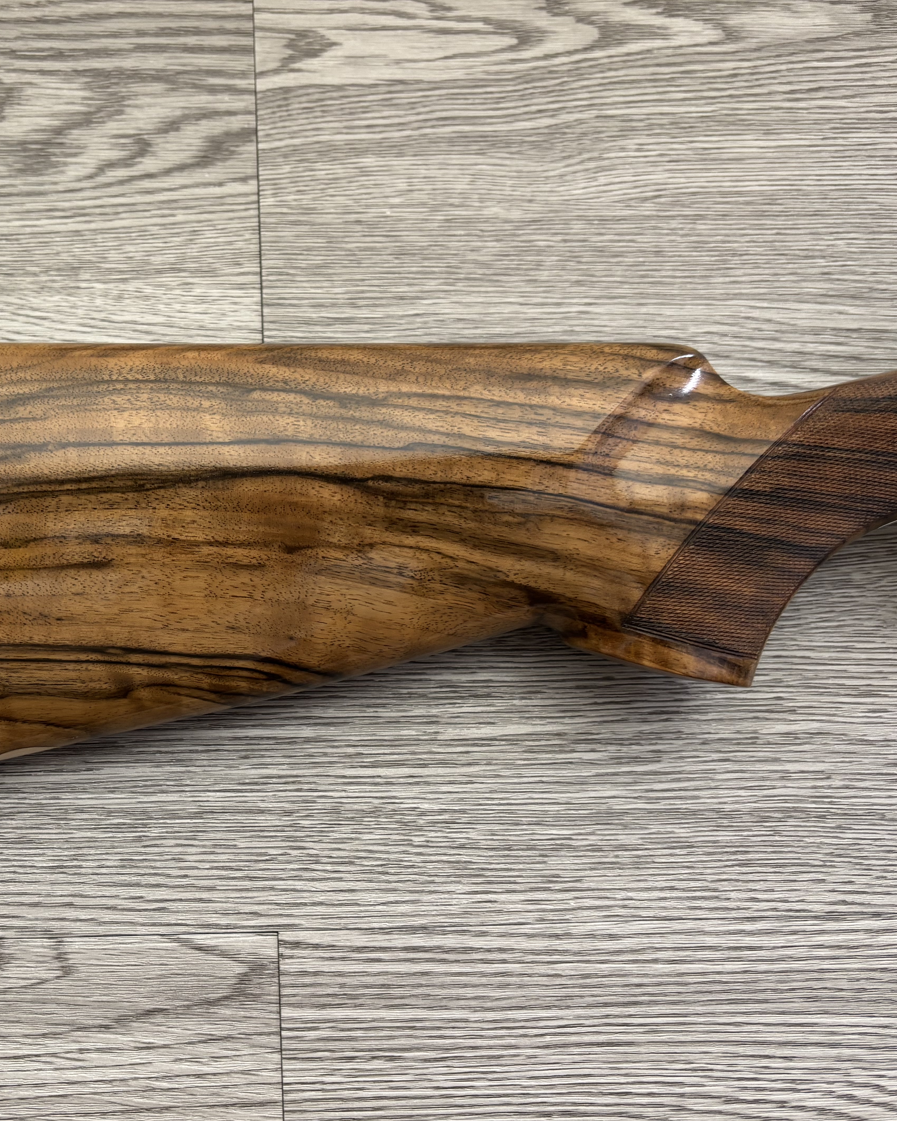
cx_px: 255
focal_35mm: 34
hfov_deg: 42.4
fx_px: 1128
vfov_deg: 52.8
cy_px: 563
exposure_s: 1/50
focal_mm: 5.96
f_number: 1.6
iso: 125
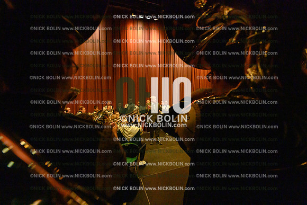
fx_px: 119
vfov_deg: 81.2
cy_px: 102
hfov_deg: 104.2
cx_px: 154
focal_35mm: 14
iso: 25600
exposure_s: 1/320
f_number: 2.8
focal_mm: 14
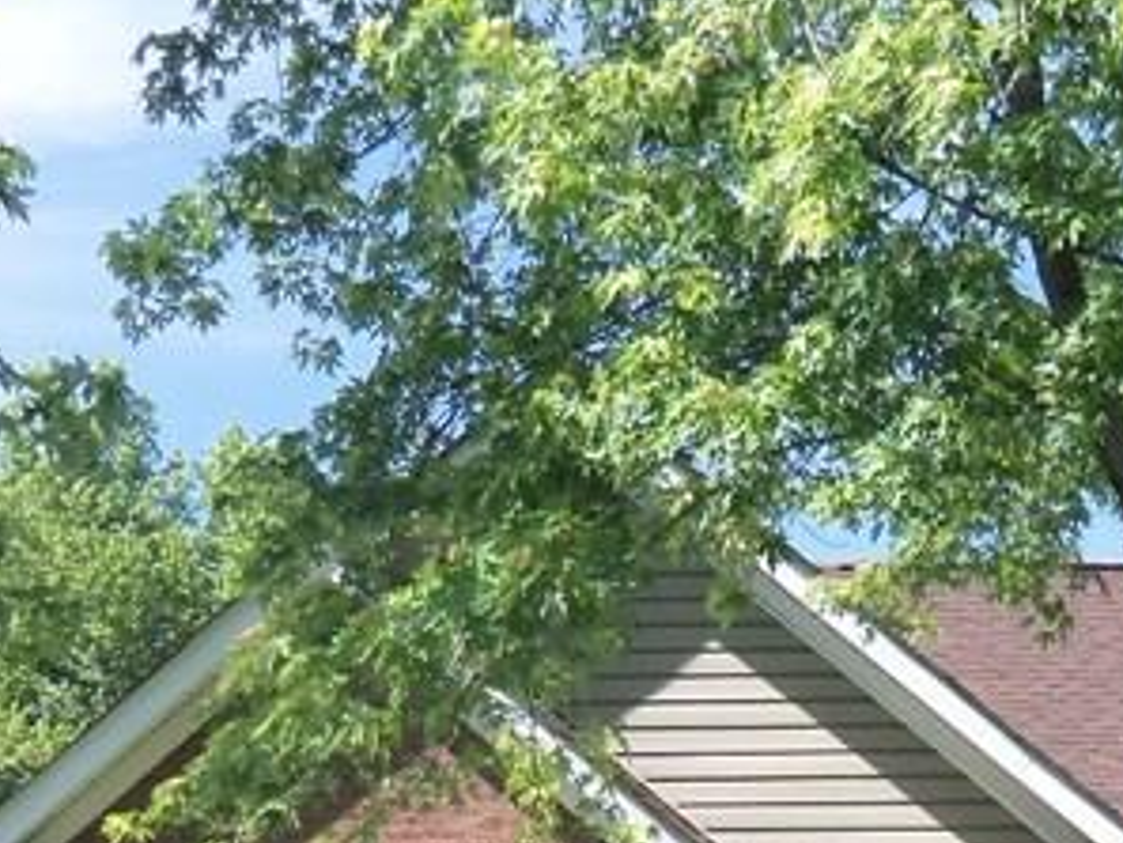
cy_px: 1172
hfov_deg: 14.6
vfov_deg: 11.0
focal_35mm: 131
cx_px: 1301
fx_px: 4252
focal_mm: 6.8
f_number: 4.3
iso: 64
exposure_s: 1/250
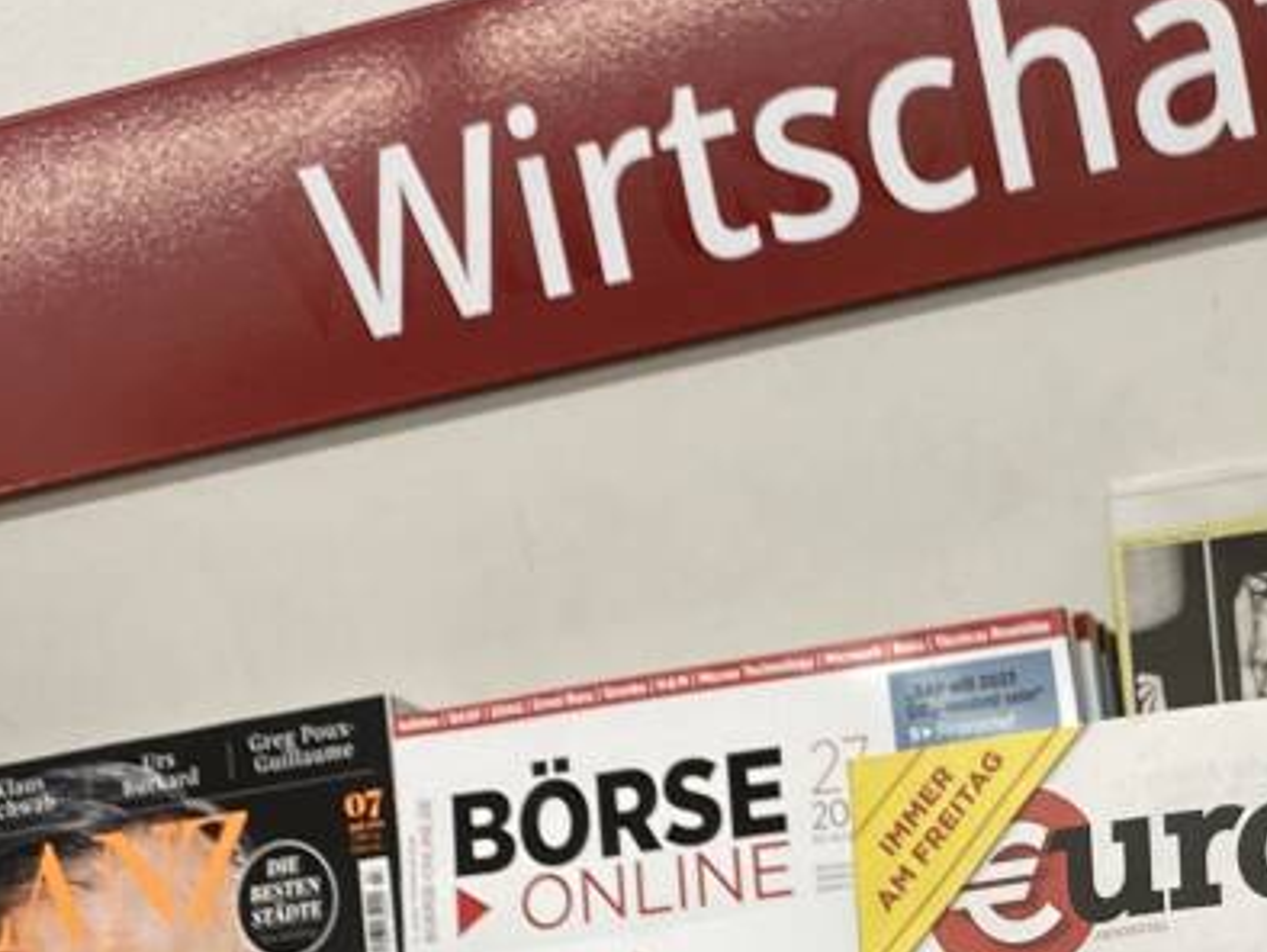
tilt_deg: -11.1
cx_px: 1666
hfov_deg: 19.0
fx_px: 3479
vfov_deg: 14.7
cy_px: 1357
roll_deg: +10.9
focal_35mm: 95
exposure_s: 1/100
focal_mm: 4.25
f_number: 1.8
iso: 64
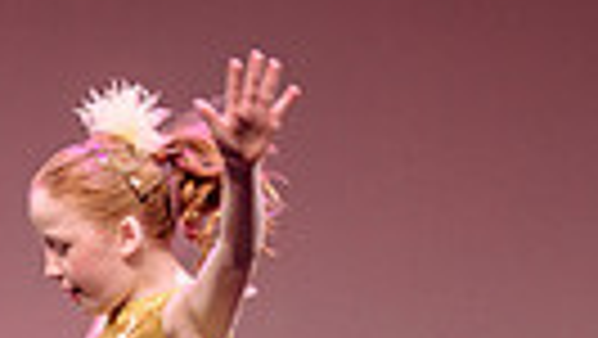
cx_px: -76
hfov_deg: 3.9
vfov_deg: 2.2
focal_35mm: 558
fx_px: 8853
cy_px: 552
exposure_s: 1/320
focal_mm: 122
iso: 1600
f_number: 2.8
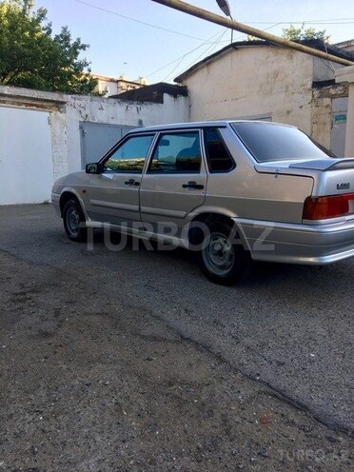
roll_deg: -1.0
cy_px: 236
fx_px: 395
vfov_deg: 61.7
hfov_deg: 48.2
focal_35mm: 29
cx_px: 177
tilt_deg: -8.8
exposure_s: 1/218
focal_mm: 4.15
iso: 25
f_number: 2.2
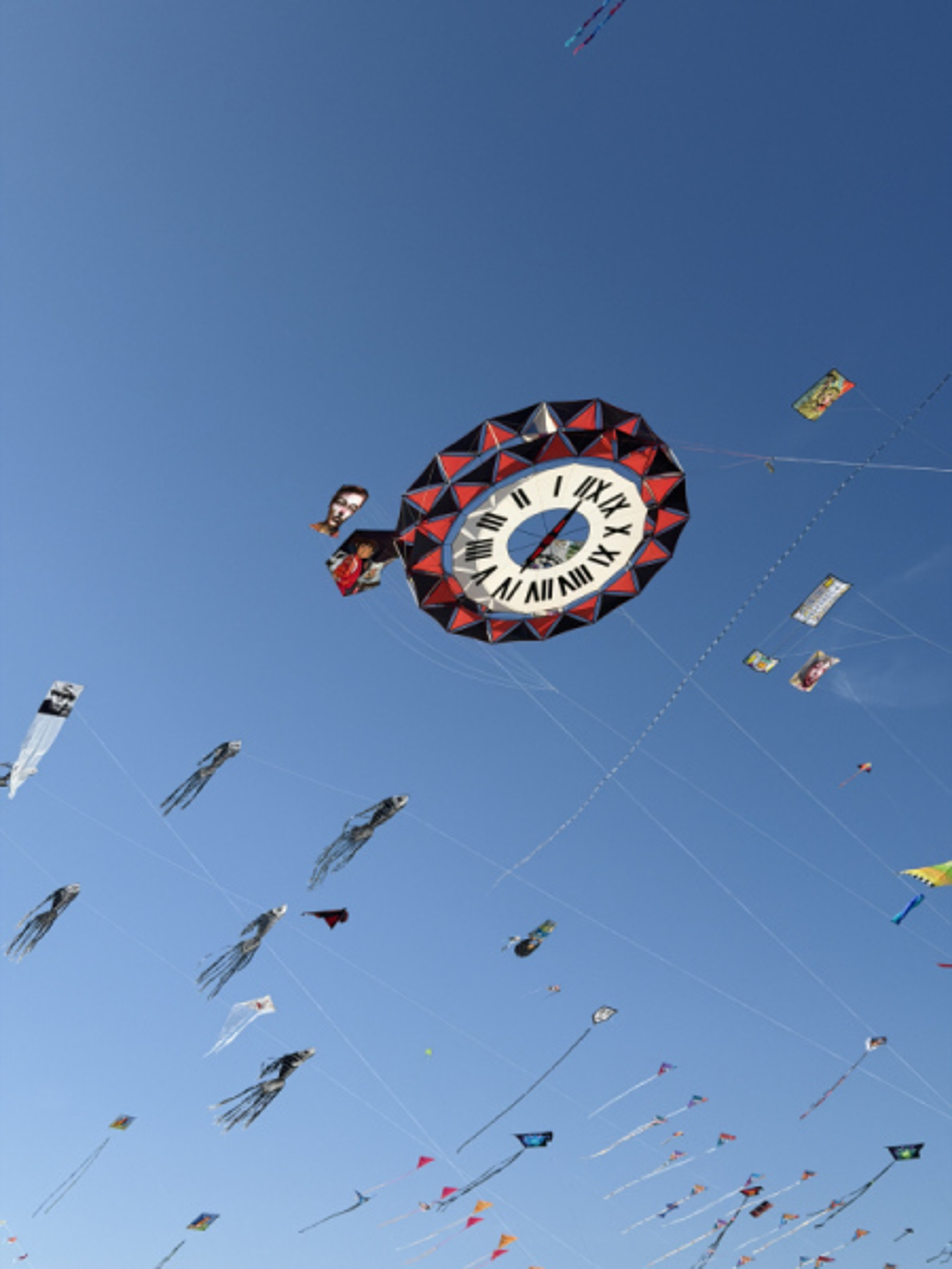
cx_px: 476
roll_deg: +0.5
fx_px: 1760
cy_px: 634
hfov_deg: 30.3
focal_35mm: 48
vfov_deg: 39.7
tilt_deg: +28.7
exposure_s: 1/5587
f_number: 1.78
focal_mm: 6.76
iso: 64
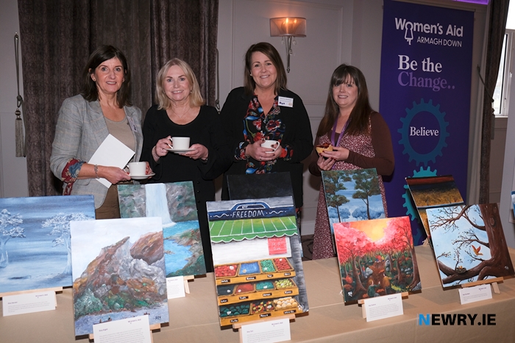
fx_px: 515
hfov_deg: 53.1
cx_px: 258
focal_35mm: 36
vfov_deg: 36.9
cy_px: 172
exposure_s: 1/125
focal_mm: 24.3
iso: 800
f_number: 5.6
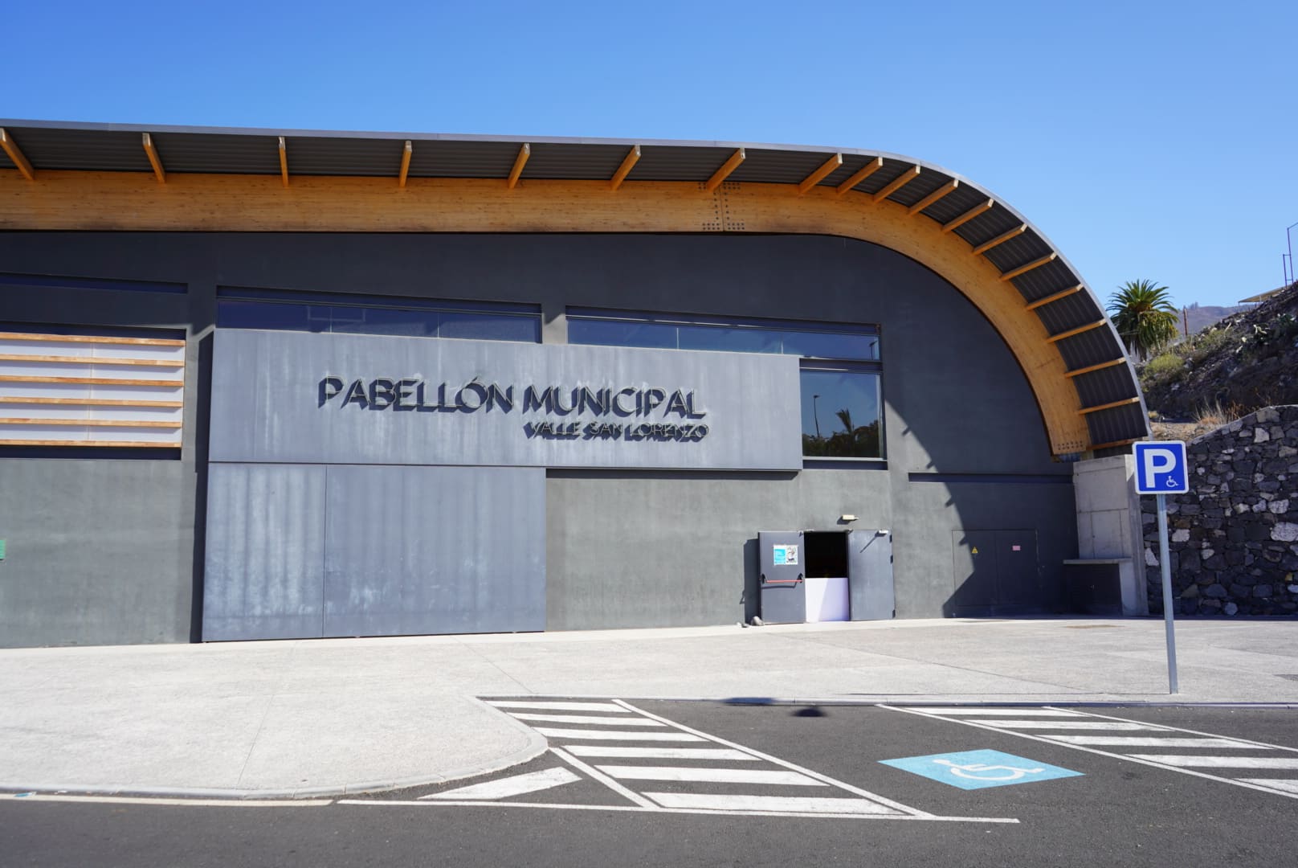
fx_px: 1010
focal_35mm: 28
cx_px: 649
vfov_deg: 46.5
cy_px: 434
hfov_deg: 65.4
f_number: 5
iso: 100
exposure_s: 1/400
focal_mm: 28
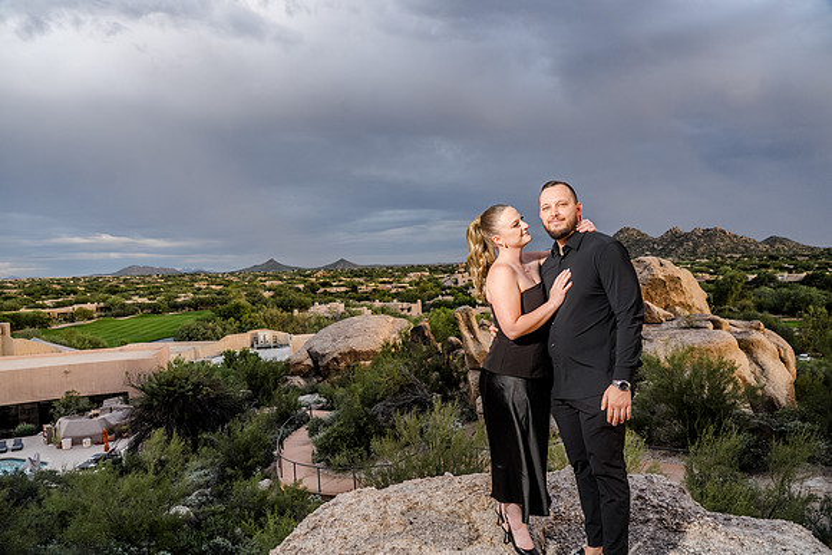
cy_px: 278
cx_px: 416
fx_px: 555
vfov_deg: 53.2
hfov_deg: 73.7
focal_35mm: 24
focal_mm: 24
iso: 250
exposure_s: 1/250
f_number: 5.6
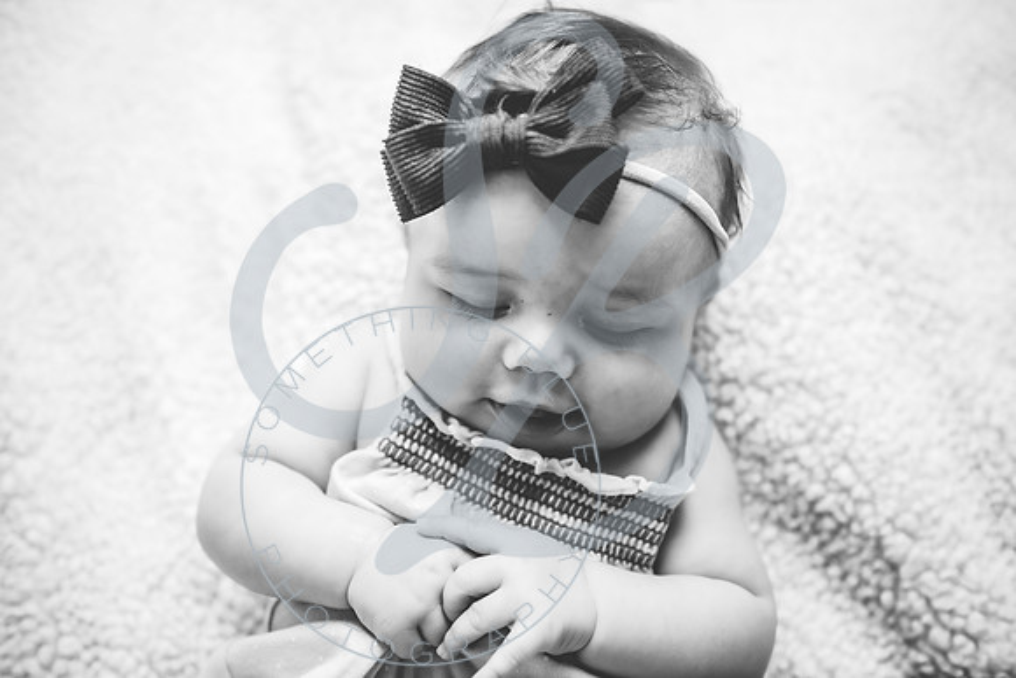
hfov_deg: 48.9
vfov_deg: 33.8
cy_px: 339
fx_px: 1116
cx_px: 523
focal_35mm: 40
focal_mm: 38
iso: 100
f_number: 2.8
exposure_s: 1/250
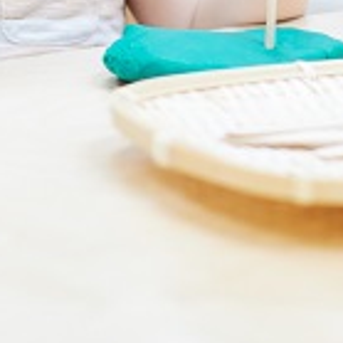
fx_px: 2915
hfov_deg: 6.7
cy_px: -270
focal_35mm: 260
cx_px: 343
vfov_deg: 6.6
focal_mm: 35
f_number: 1.4
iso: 800
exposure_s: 1/200
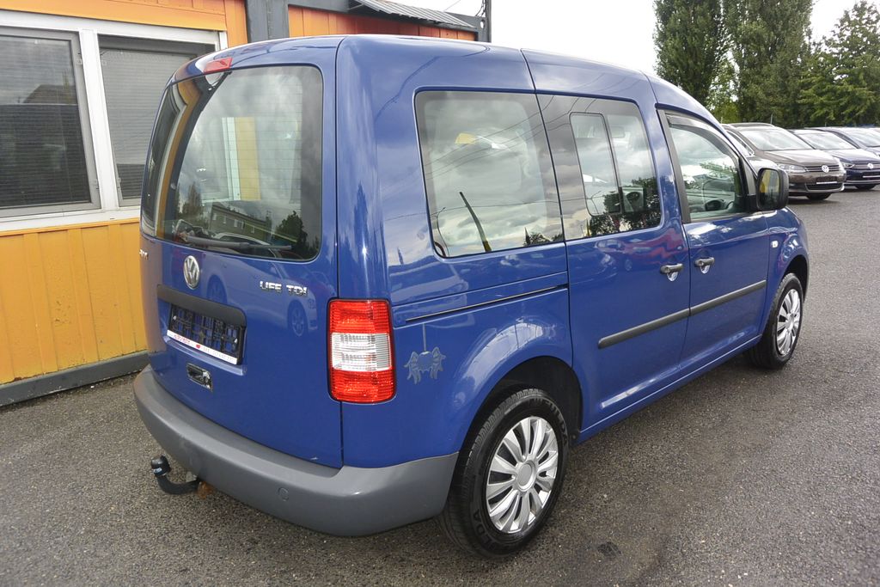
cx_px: 440
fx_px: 660
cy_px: 294
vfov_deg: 47.9
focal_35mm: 27
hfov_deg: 67.4
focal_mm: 10
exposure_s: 1/200
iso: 160
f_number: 4
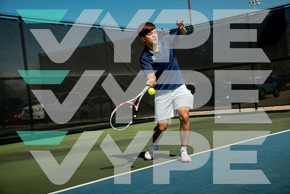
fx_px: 491
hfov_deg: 32.9
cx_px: 145
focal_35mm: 61
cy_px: 97
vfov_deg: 22.3
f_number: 4.5
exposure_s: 1/800
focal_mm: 61
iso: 400
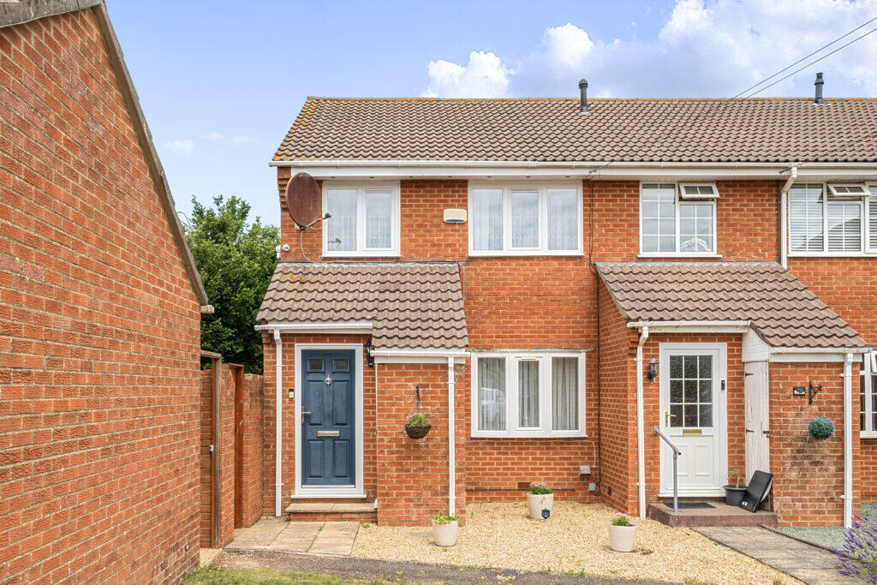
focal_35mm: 30
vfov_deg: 43.6
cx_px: 438
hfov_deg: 61.9
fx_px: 731
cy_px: 292
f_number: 8
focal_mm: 20
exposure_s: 1/1000
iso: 400
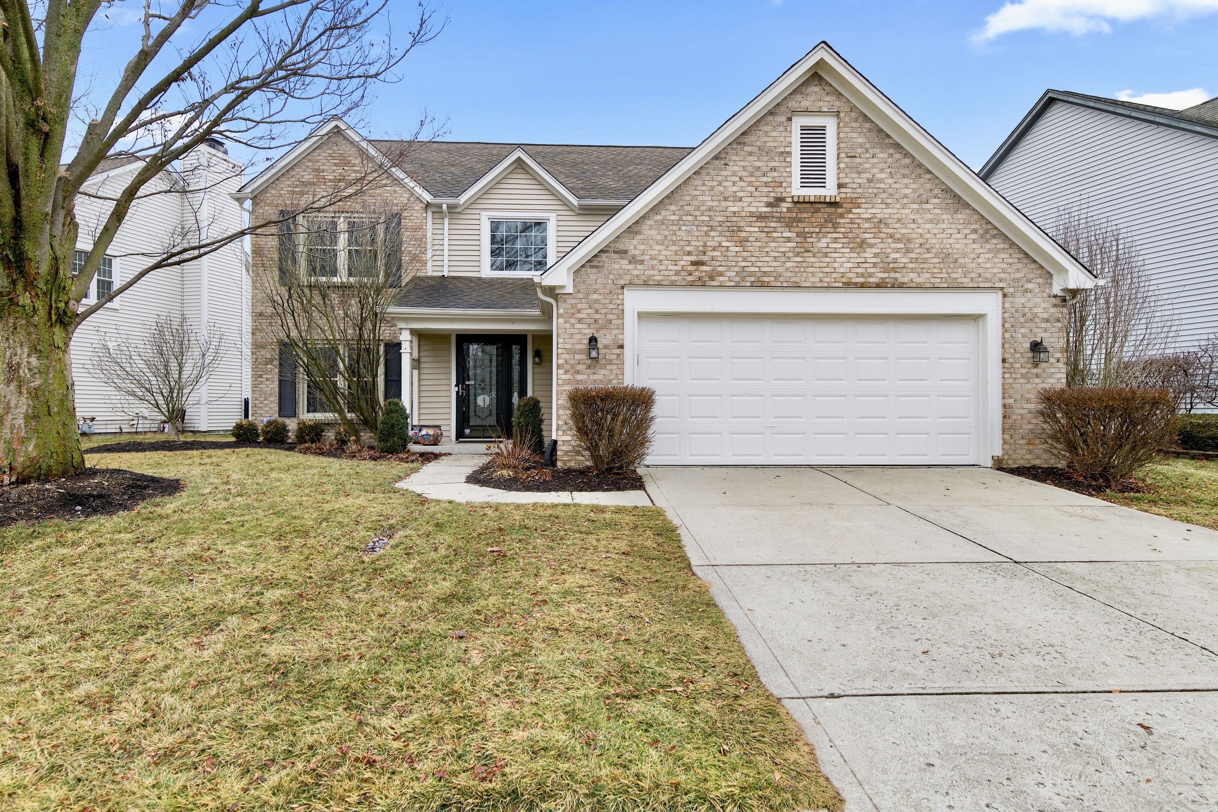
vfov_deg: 61.9
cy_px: 407
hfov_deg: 84.0
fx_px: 677
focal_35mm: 20
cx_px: 600
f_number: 5
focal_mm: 19
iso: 200
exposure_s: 1/250
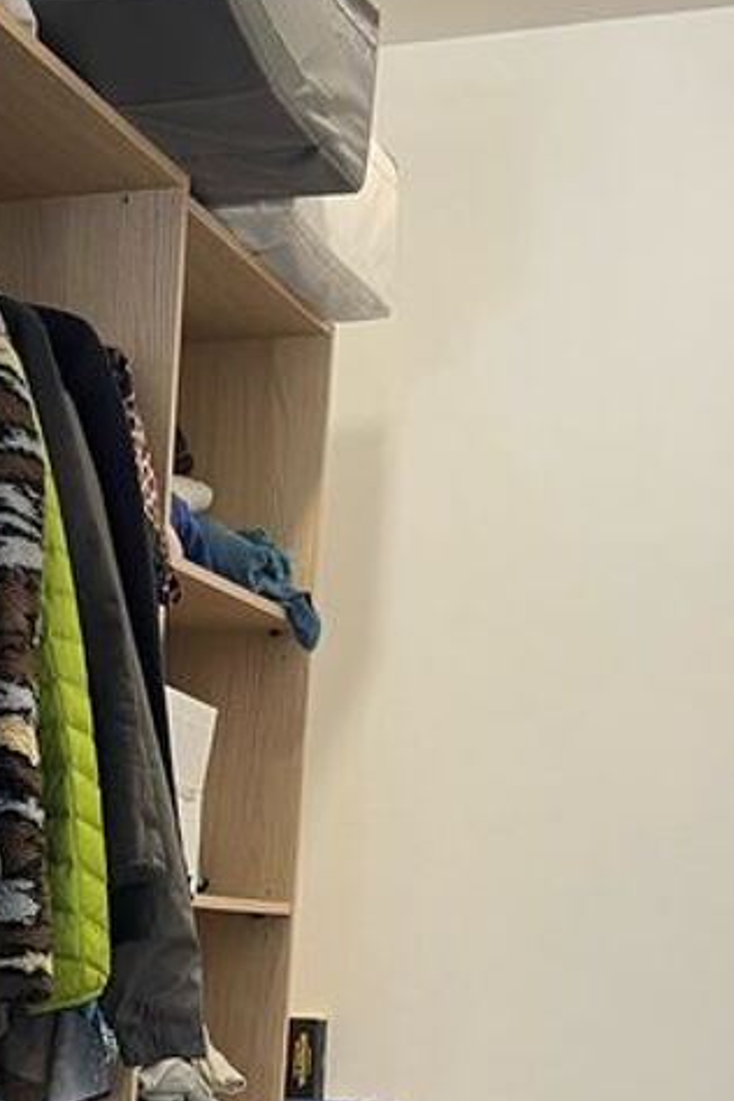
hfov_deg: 17.6
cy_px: 1181
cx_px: 14
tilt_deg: -6.1
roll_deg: -3.2
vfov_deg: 25.0
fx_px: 2324
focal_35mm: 76
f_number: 1.6
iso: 200
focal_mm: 4.2
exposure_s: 1/60
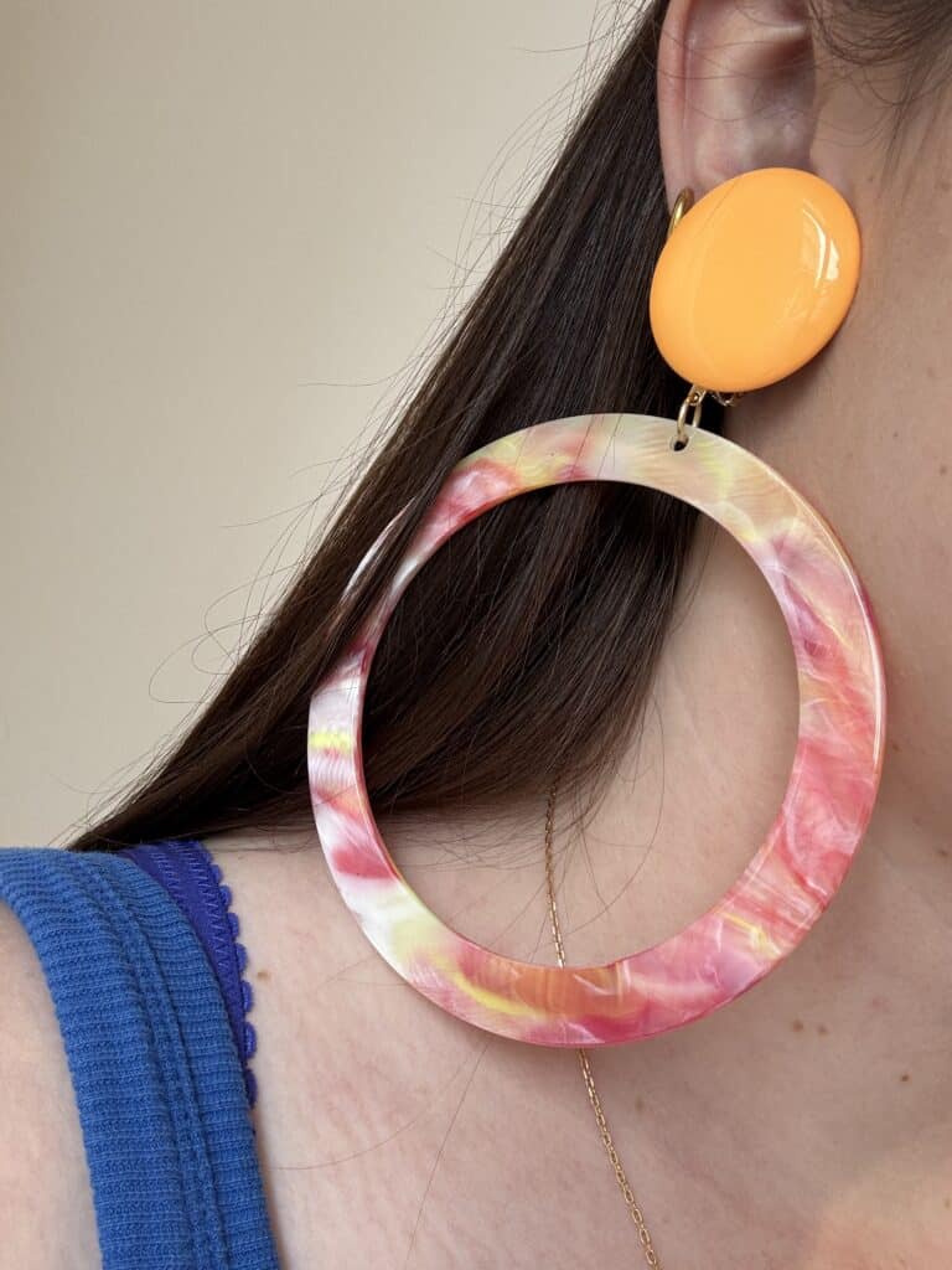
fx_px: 1100
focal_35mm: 30
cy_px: 635
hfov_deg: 46.8
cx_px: 476
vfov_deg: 60.0
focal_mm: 2.69
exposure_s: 1/121
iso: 40
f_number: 1.9
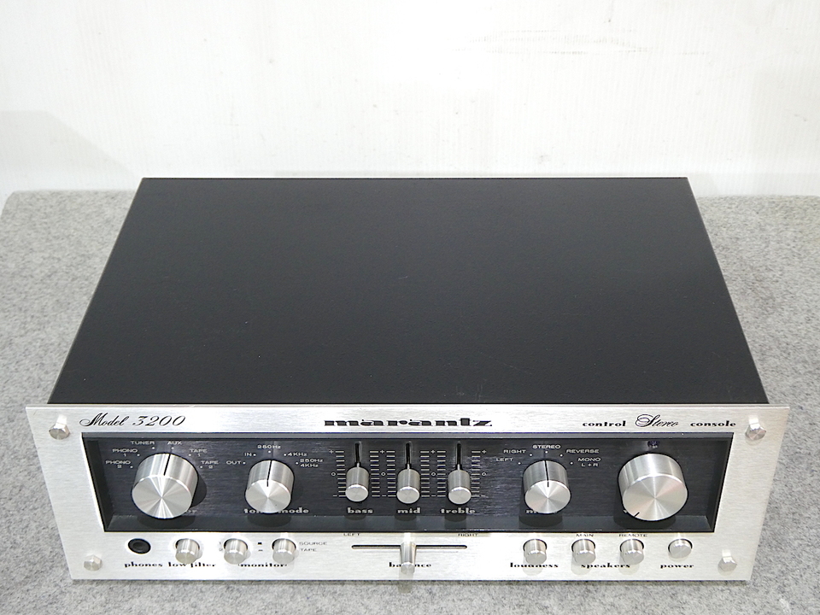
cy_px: 308
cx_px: 410
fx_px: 1113
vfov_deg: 30.9
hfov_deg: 40.4
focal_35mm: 47
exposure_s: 1/13
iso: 200
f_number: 4
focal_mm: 8.4
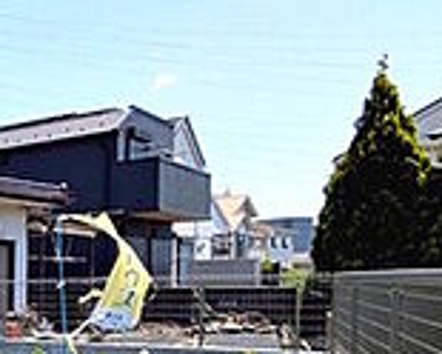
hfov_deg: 23.3
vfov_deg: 27.6
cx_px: -308
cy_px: 320
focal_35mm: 53
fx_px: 693
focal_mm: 1.83
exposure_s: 1/1605
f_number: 2.2
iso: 50
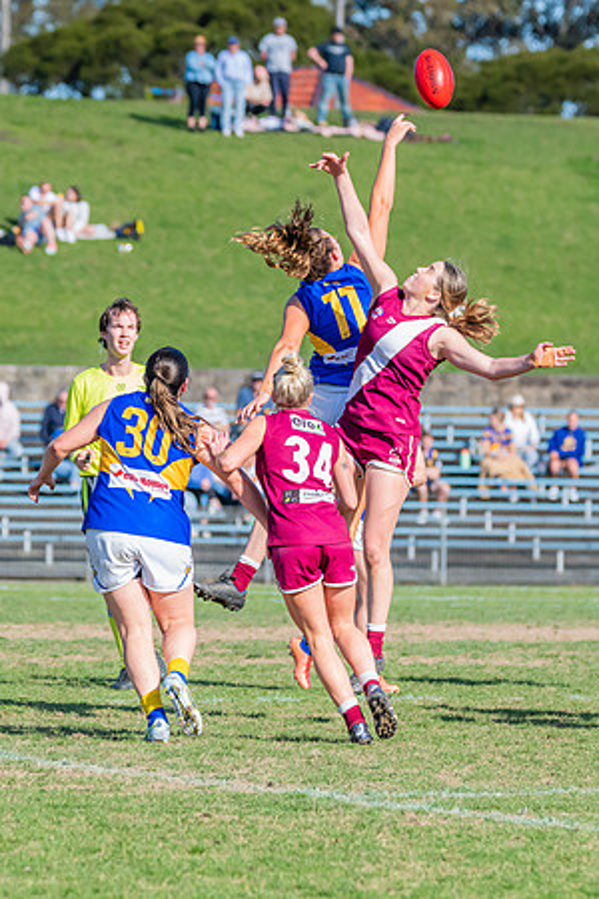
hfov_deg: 3.5
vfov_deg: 5.2
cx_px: 324
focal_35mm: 397
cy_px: 462
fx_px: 9920
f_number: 8
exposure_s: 1/1600
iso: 800
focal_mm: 250
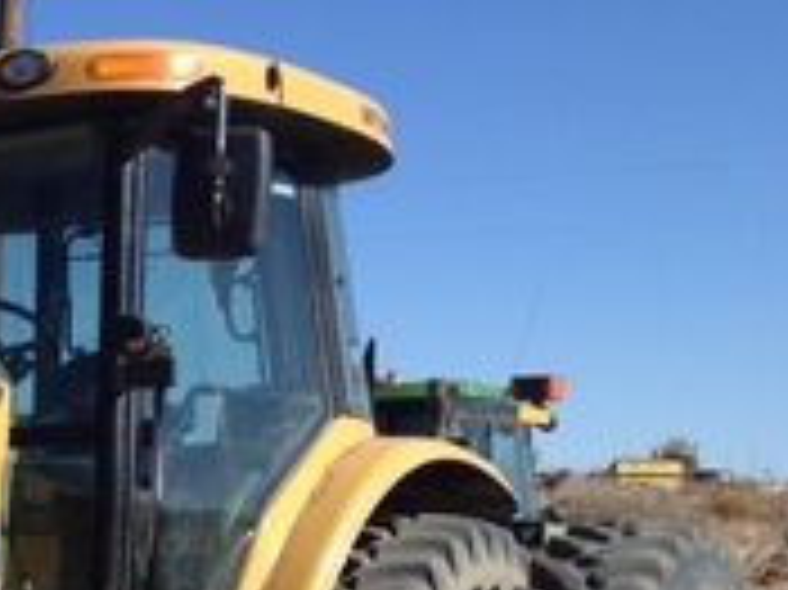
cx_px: -423
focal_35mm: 109
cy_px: 626
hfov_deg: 16.3
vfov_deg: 13.3
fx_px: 2480
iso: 64
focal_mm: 4.28
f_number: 2.4
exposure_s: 1/1493
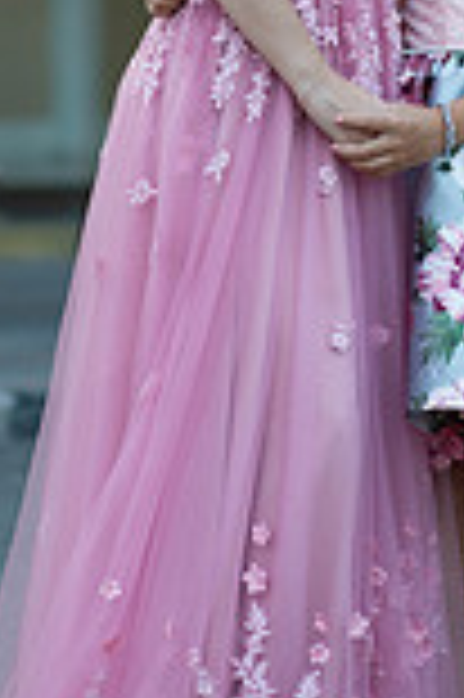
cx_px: 367
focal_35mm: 247
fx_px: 4786
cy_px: 32
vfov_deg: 8.3
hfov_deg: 5.5
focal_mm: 85
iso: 250
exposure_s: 1/800
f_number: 2
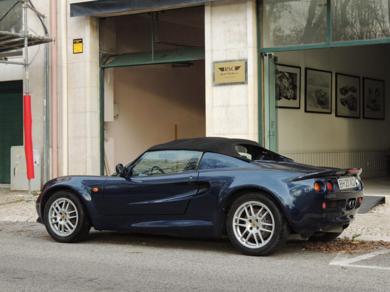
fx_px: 845
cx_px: 195
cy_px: 146
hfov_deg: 26.0
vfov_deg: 19.6
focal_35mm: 75
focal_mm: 13.3
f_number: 3.9
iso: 140
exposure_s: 1/100
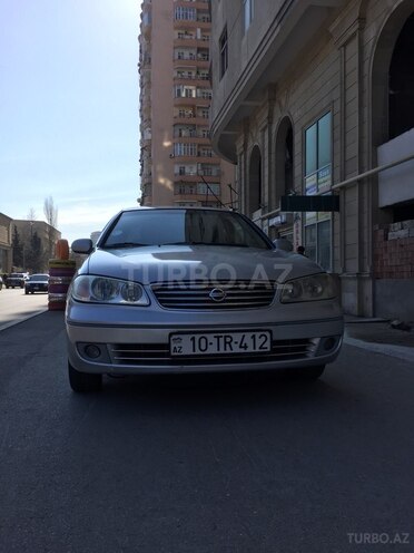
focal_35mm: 29
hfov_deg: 48.2
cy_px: 276
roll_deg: +0.5
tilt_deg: +0.1
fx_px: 462
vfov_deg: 61.7
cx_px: 207
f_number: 2.2
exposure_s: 1/1883
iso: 32
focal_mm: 4.15
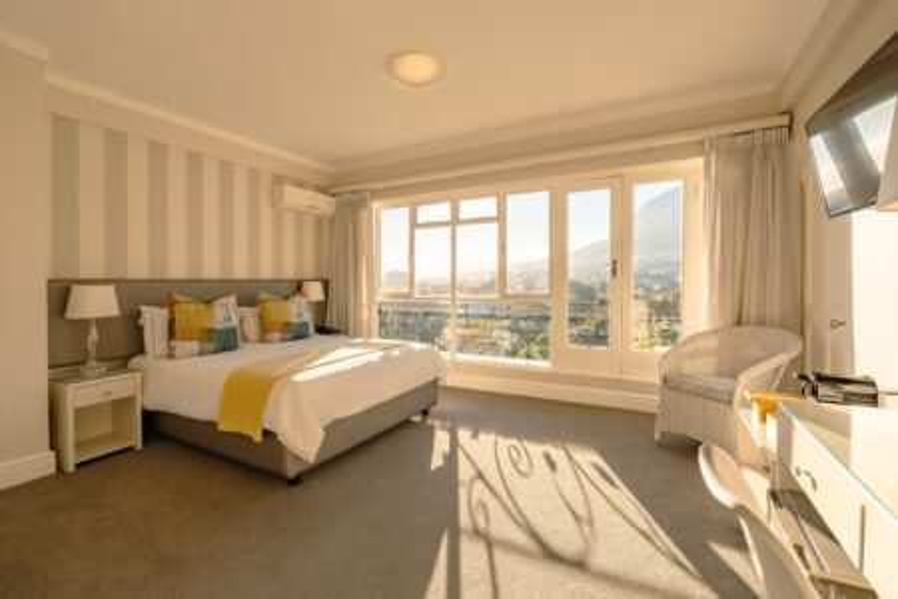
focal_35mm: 16
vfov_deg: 72.1
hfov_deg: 95.0
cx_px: 449
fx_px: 412
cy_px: 300
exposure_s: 1/640
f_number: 6.3
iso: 125
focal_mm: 16.5
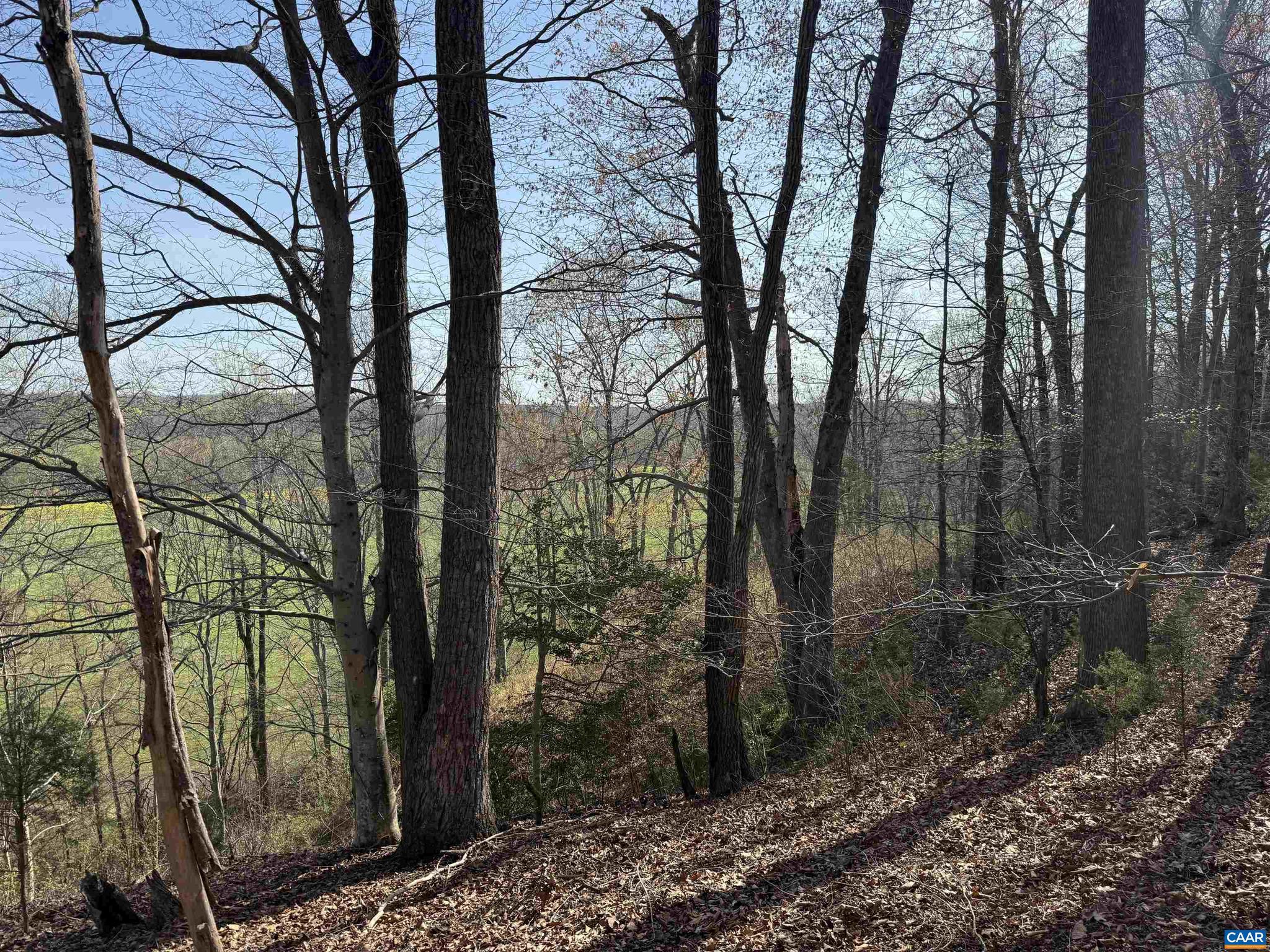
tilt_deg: -2.0
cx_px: 635
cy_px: 476
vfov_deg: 56.8
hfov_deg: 71.6
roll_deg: -1.6
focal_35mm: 24
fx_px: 881
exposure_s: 1/2907
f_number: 1.78
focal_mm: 6.76
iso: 80
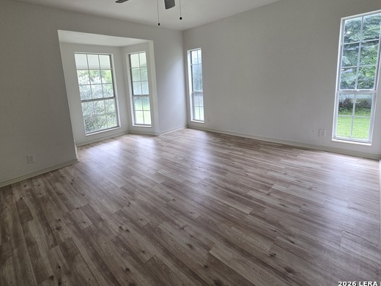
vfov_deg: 77.1
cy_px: 112
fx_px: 176
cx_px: 162
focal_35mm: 16
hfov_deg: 93.8
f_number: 2.2
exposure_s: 1/120
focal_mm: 2.2
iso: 64
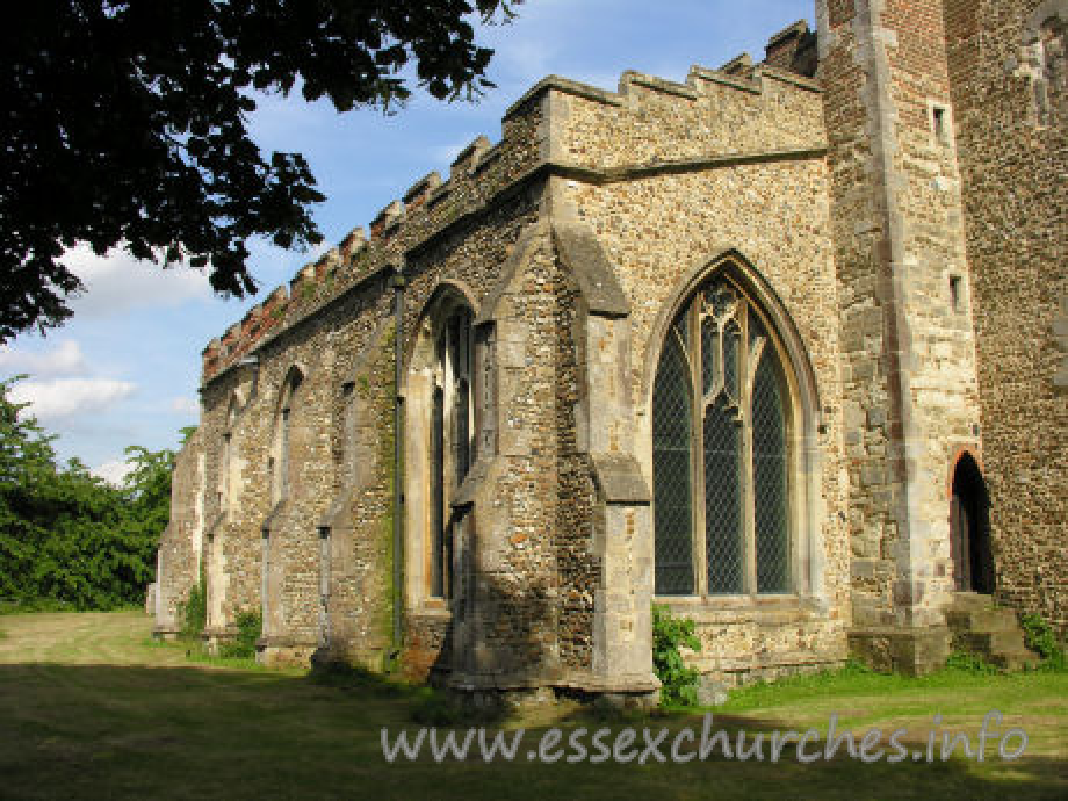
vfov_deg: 40.7
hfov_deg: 52.6
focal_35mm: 35
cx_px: 534
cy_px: 400
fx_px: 1080
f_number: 5.6
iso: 50
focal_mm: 8.9
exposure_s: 1/201
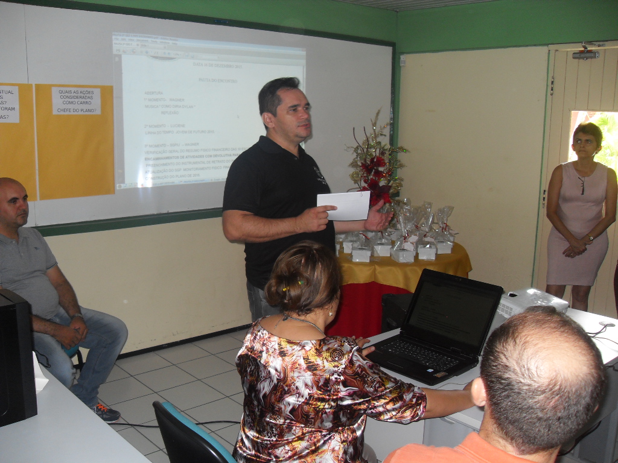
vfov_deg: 41.8
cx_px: 309
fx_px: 607
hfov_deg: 54.0
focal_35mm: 34
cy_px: 232
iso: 120
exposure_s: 1/45
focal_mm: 6.3
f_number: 2.8
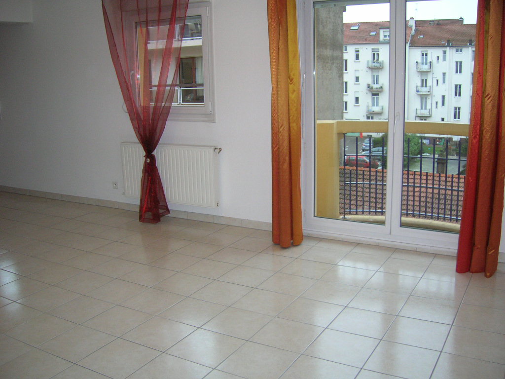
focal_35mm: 34
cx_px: 252
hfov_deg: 54.0
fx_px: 496
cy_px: 190
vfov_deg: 41.8
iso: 121
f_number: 2.9
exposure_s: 1/60.1
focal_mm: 5.7
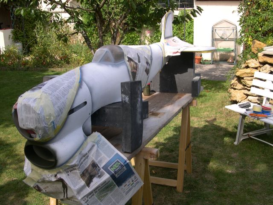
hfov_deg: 49.0
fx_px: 300
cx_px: 136
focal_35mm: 38
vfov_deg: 37.7
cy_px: 102
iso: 100
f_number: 7.6
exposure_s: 1/110
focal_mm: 8
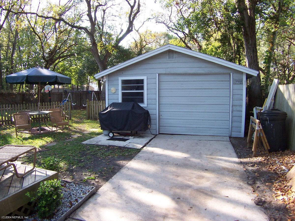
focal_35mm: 36
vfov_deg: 39.7
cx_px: 148
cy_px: 110
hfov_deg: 51.4
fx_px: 307
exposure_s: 1/125
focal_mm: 5.6
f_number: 3.4
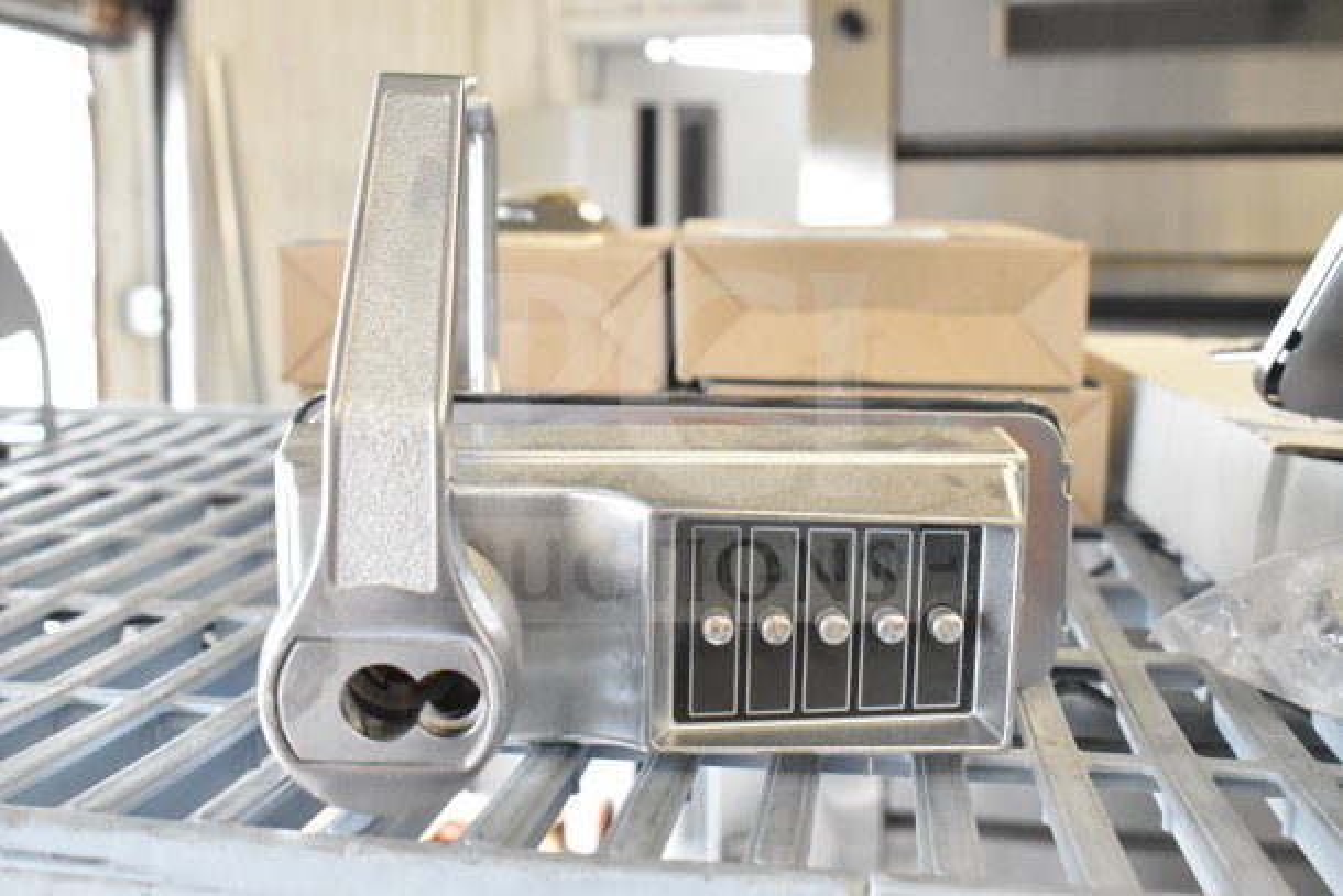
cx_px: 672
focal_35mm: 38
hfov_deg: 51.3
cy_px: 448
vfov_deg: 35.5
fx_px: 1399
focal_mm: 25
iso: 6400
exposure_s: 1/500
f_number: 6.3
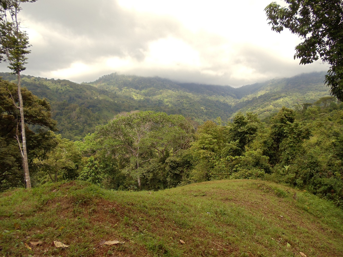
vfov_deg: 32.9
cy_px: 128
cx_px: 172
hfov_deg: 42.9
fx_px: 436
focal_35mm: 44
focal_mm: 6
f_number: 7.1
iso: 100
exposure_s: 1/160
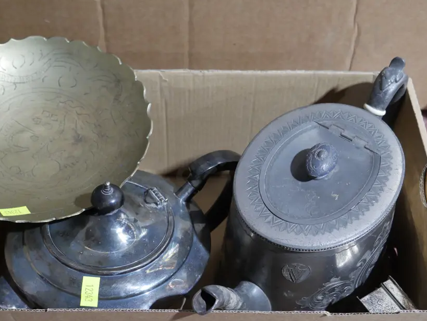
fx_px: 617
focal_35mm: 50
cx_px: 170
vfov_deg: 29.1
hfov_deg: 38.0
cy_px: 190
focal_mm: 20
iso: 1000
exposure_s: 1/60
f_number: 4.5
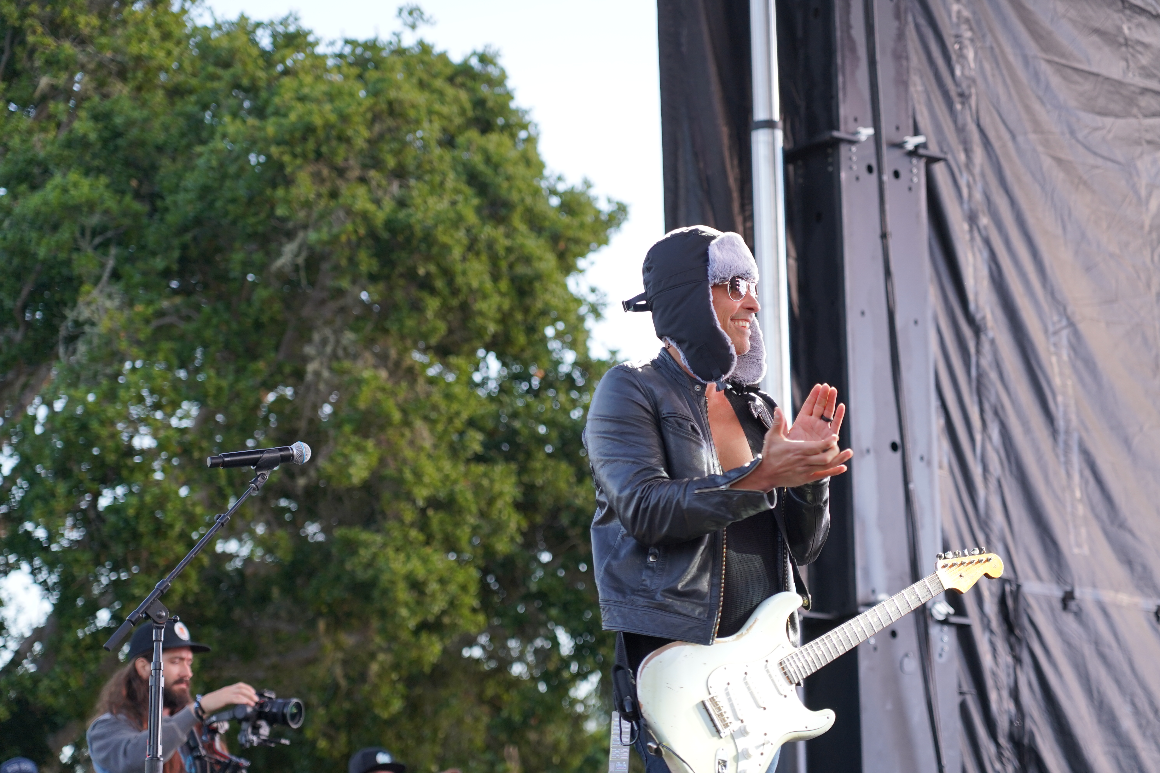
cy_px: 386
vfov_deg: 13.0
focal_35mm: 105
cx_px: 580
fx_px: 3383
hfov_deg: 19.5
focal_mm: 105
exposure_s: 1/160
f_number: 4
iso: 640
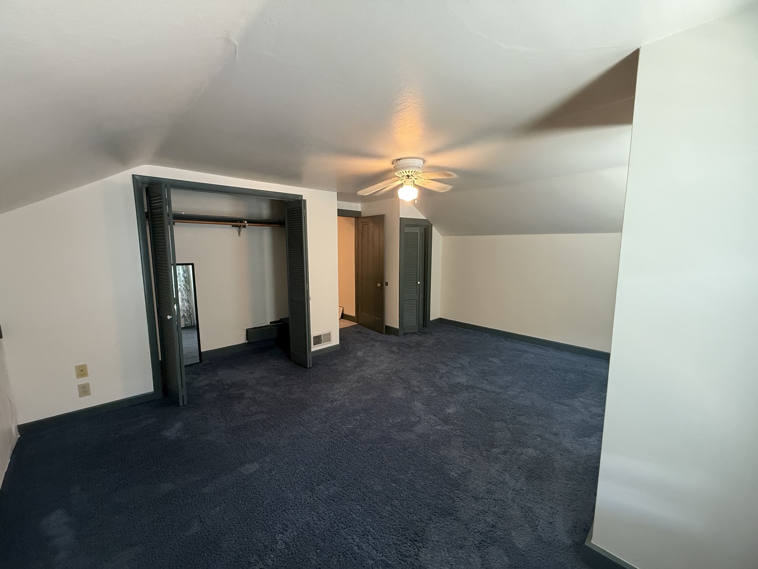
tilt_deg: -6.7
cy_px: 284
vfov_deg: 85.7
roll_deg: -0.2
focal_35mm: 14
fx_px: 307
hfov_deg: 102.1
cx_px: 379
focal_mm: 2.22
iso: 640
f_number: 2.2
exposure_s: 1/60
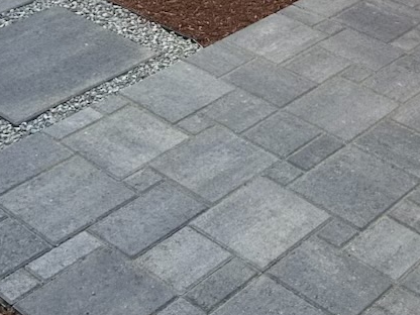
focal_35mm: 80
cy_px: 47
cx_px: 358
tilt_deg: -29.9
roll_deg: -1.2
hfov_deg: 23.9
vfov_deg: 18.2
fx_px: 971
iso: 50
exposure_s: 1/1621
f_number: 1.5
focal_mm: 5.7
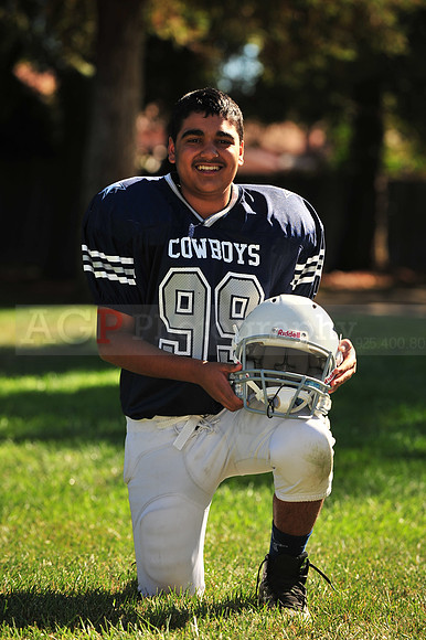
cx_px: 213
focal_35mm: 160
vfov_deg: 12.8
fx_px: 2843
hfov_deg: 8.6
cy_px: 320
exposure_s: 1/1000
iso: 200
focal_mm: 160
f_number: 4.5
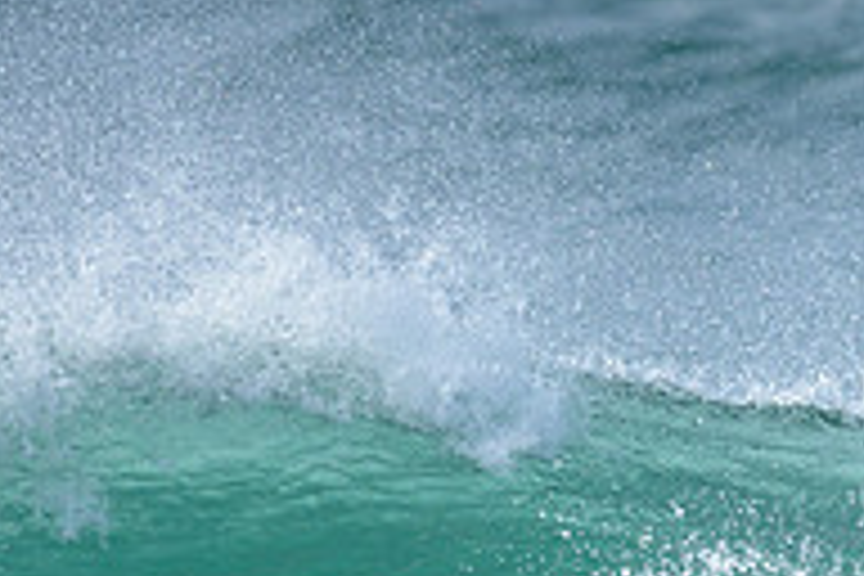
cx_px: 836
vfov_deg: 0.5
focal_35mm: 2660
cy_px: 739
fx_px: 63835
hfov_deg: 0.8
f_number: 6.3
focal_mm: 800
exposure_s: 1/2000
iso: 320
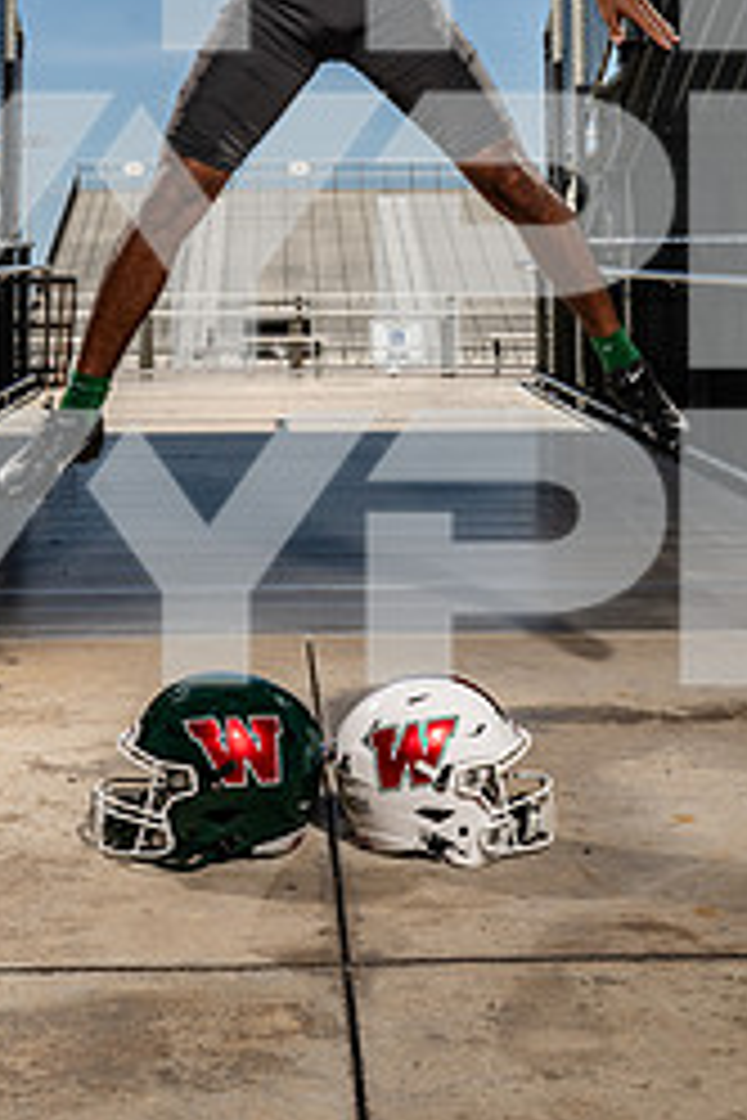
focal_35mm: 56
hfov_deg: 24.2
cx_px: 324
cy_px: 234
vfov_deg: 34.6
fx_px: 1743
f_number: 11
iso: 160
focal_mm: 31
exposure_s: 1/250
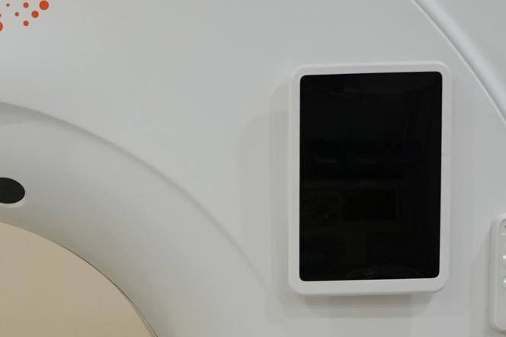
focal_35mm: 162
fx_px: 2276
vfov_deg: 8.2
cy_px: 546
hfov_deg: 12.3
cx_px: -146
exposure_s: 1/125
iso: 1600
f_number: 5.6
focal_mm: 28
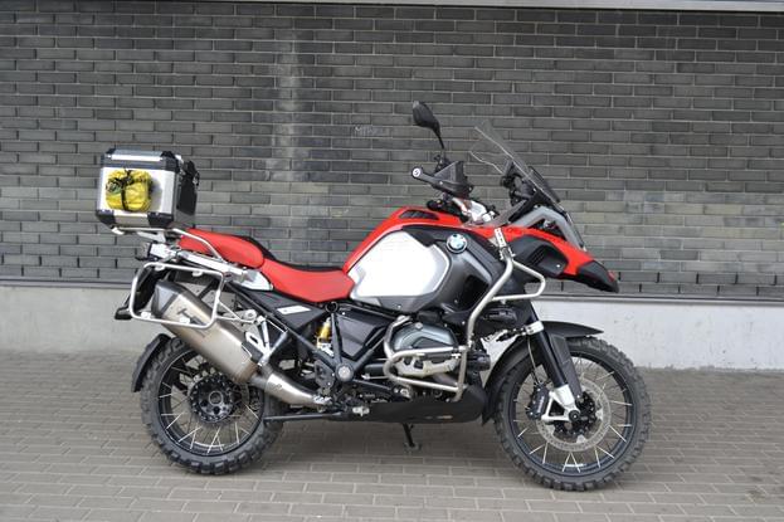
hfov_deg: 57.2
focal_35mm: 33
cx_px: 392
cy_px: 261
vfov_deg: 39.9
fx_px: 718
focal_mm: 22
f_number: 5.6
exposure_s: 1/125
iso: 400
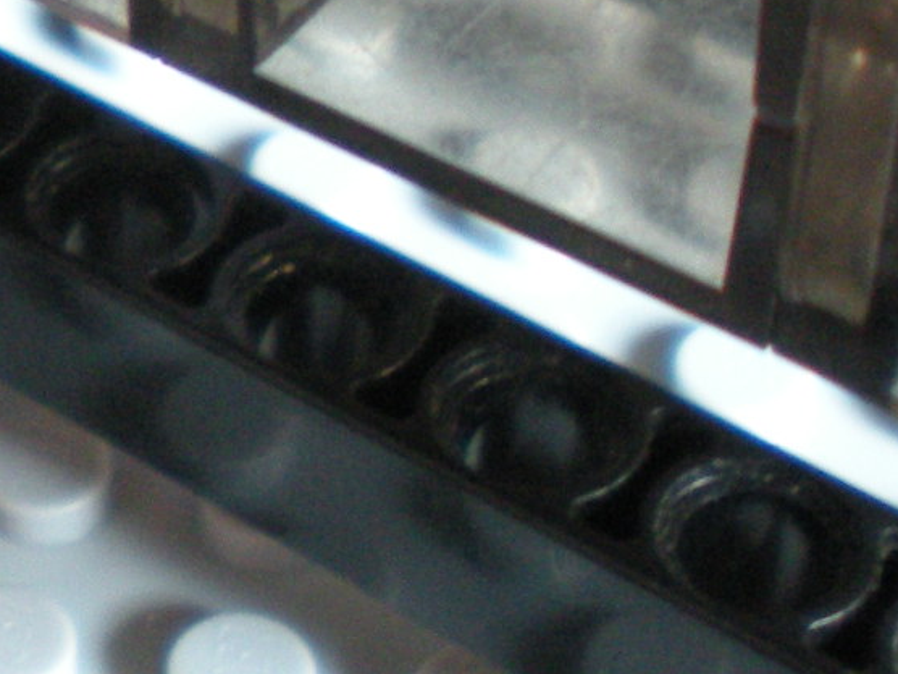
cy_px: -307
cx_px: -441
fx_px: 3632
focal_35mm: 140
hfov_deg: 13.3
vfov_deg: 10.3
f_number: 3.1
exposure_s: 1/8
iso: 267
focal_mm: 6.3
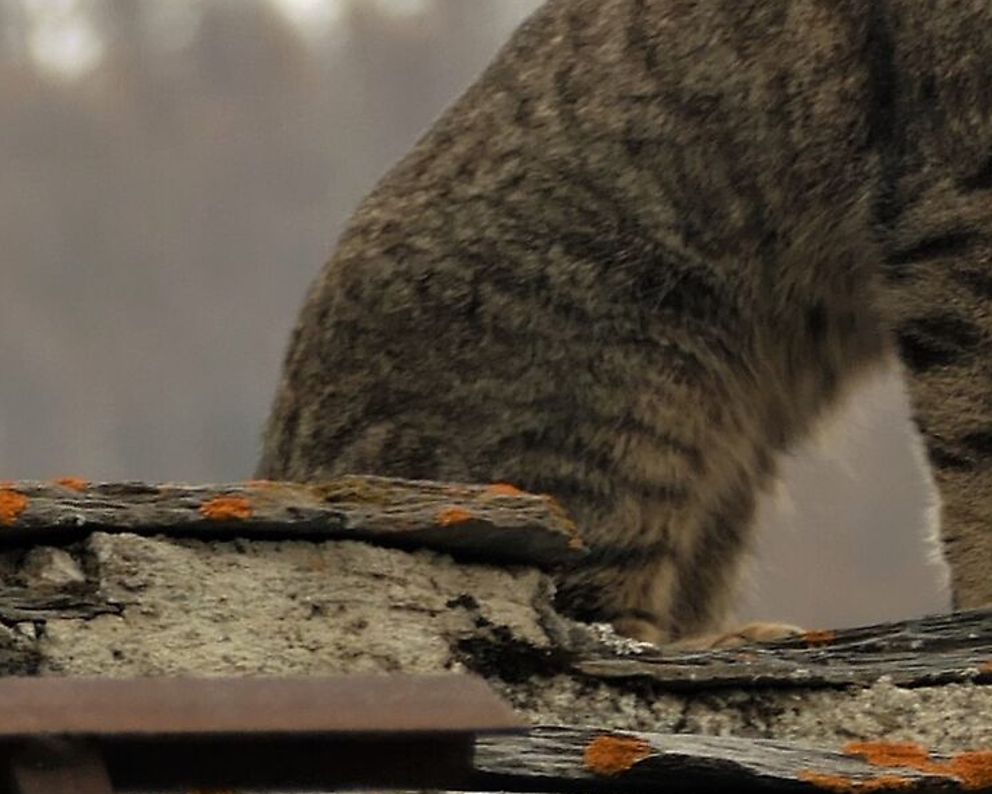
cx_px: 987
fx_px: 17564
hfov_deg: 3.2
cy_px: 70
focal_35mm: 598
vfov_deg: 2.6
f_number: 4
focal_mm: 71.46
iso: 125
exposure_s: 1/500
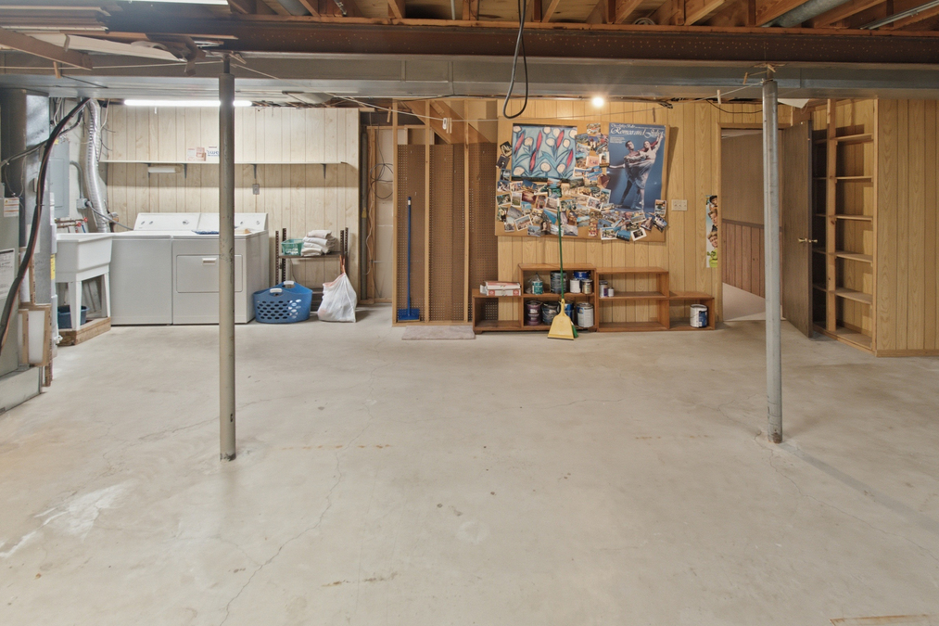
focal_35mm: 16
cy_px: 295
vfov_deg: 73.7
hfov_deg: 96.7
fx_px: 417
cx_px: 488
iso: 1000
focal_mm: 10
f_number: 9
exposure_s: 1/5
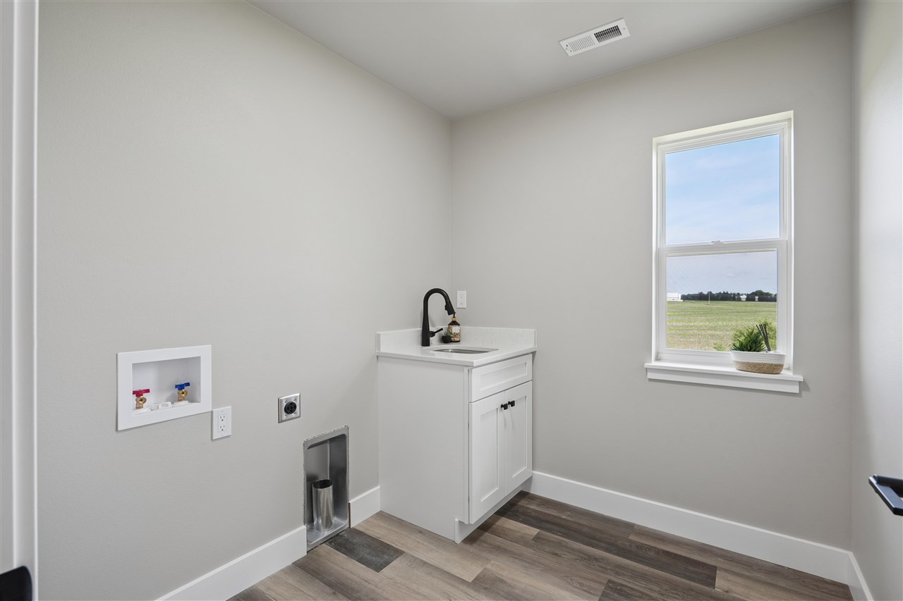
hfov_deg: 93.3
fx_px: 426
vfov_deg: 70.4
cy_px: 300
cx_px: 452
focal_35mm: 17
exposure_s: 1/25
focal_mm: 17
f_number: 9
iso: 400
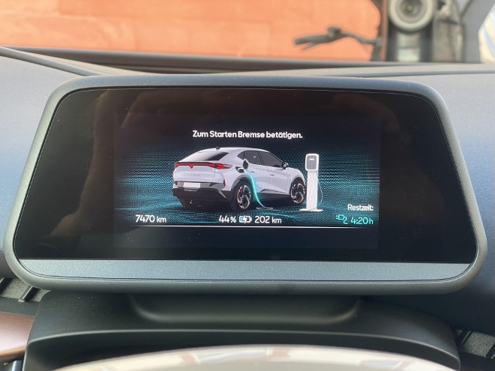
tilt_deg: -7.6
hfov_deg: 36.8
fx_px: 744
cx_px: 248
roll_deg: -0.3
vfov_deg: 28.0
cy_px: 186
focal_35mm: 52
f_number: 2
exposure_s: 1/99
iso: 100
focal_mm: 6
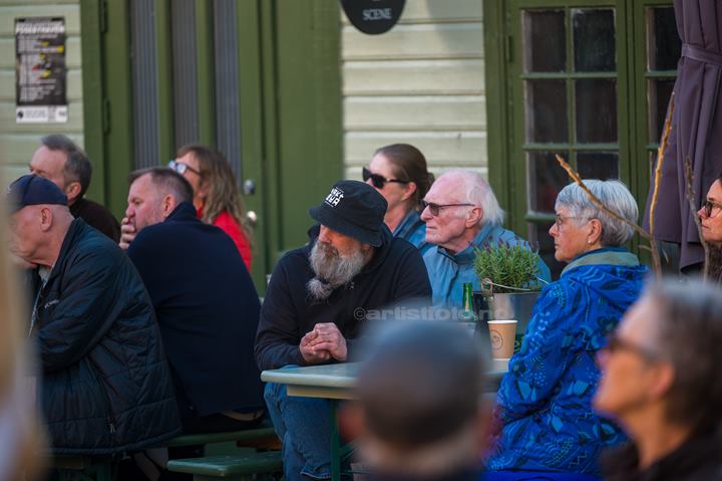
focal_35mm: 200
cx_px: 361
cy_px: 240
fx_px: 4008
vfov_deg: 6.9
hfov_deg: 10.3
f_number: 2.8
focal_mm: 200
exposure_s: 1/640
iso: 320
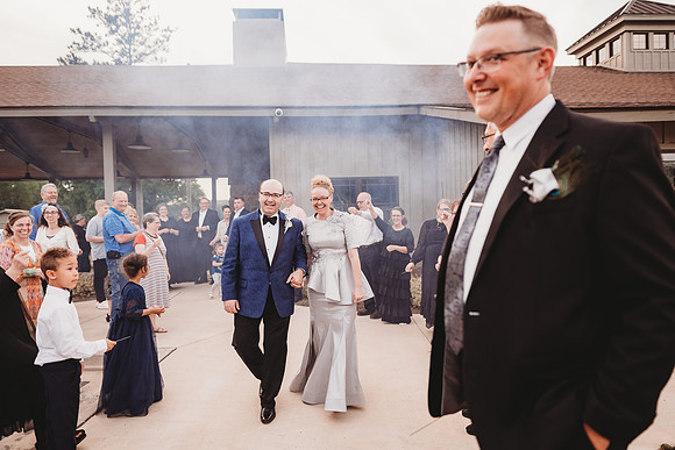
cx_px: 338
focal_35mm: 24
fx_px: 450
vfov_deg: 53.2
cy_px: 225
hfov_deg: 73.7
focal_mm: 24
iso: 160
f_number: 2.5
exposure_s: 1/200
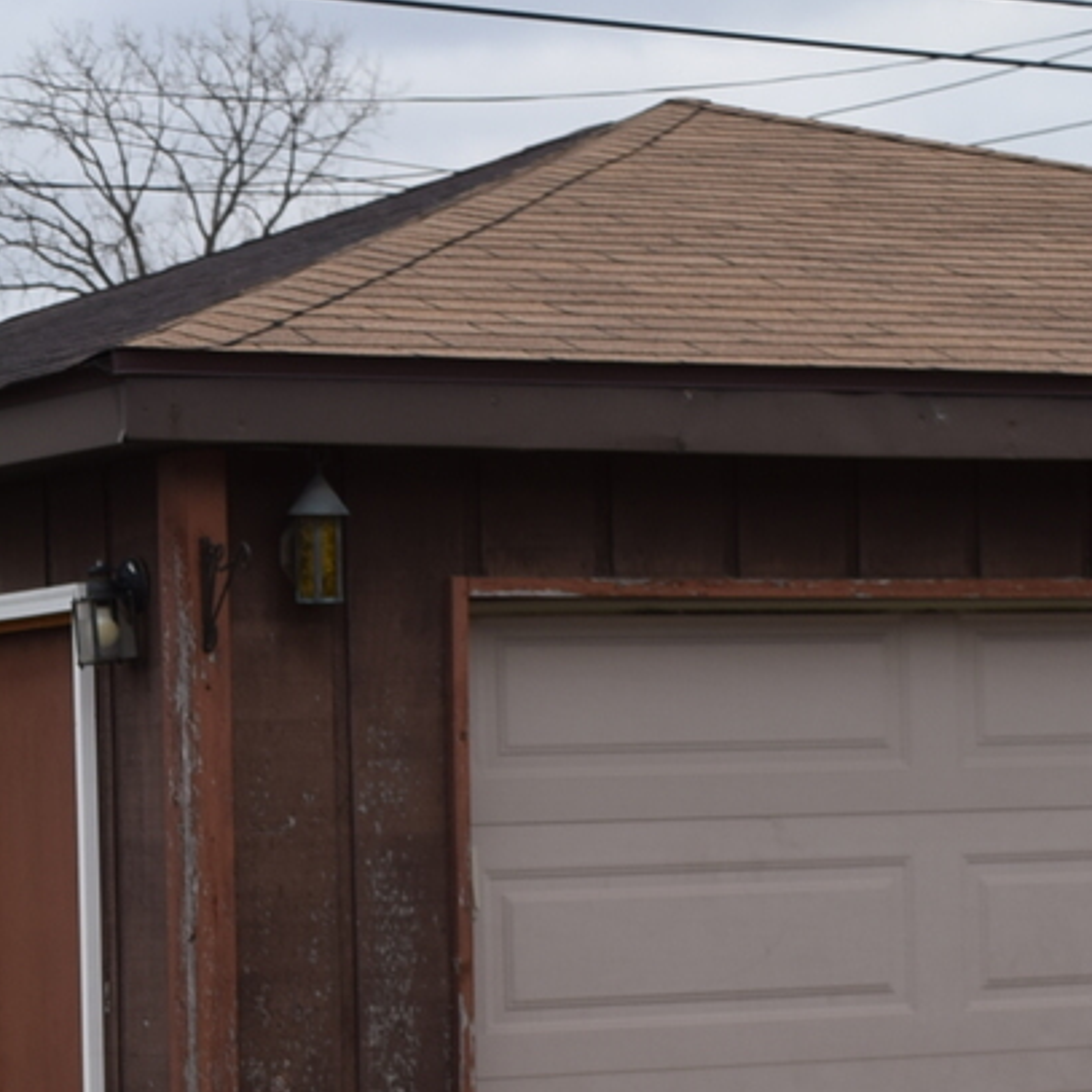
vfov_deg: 12.5
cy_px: 1277
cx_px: 40
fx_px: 4878
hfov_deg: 12.6
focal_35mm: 137
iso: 100
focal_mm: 27
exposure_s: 1/160
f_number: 6.3
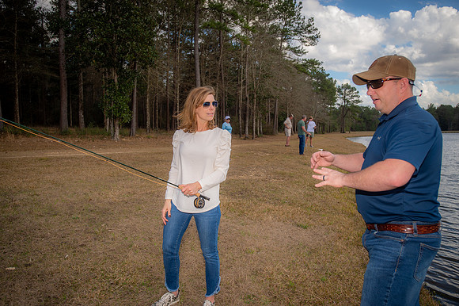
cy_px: 153
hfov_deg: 65.5
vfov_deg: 46.4
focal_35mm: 28
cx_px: 230
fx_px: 357
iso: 100
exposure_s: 1/250
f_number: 5
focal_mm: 28
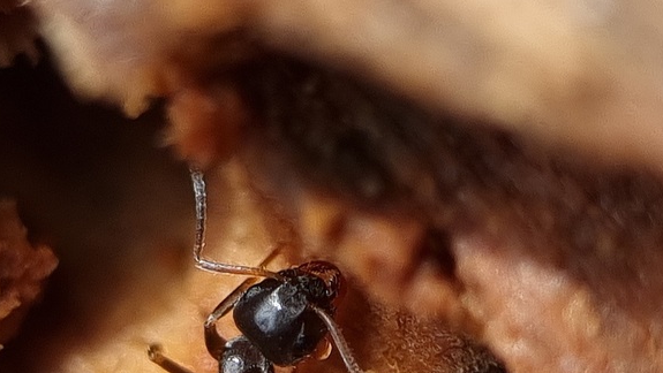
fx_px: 739
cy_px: 348
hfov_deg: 47.9
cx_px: 248
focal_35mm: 42
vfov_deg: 27.2
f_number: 1.8
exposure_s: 1/333
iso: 50
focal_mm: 5.4
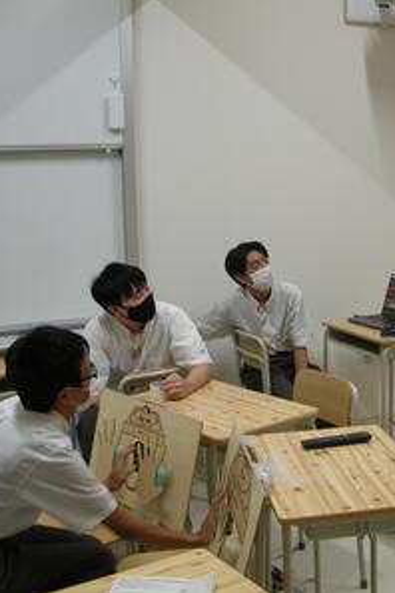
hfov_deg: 27.0
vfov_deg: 40.3
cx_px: 319
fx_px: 806
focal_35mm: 49
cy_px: 297
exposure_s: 1/14.8
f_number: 2.8
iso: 50
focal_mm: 5.8
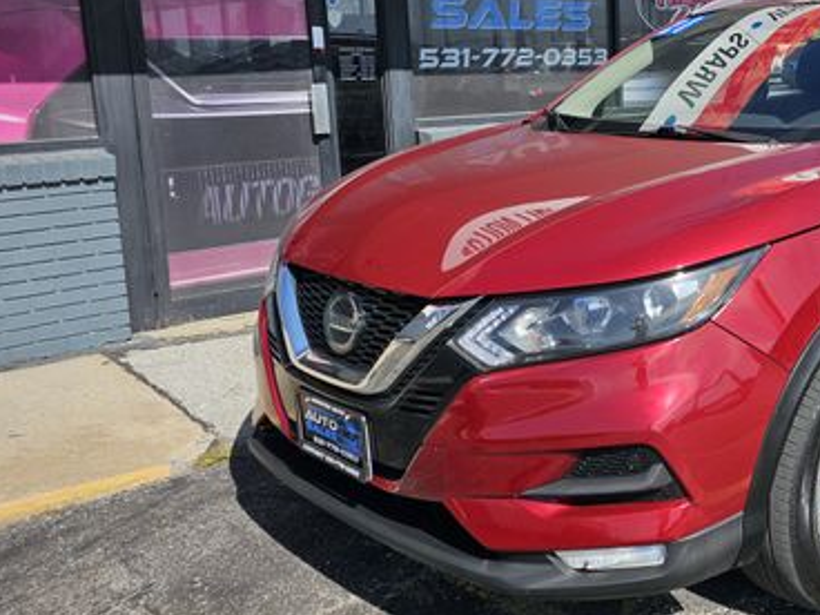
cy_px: 225
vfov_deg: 35.7
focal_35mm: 40
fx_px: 948
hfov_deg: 44.3
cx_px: 668
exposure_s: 1/1070
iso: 10
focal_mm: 6.3
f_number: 1.7
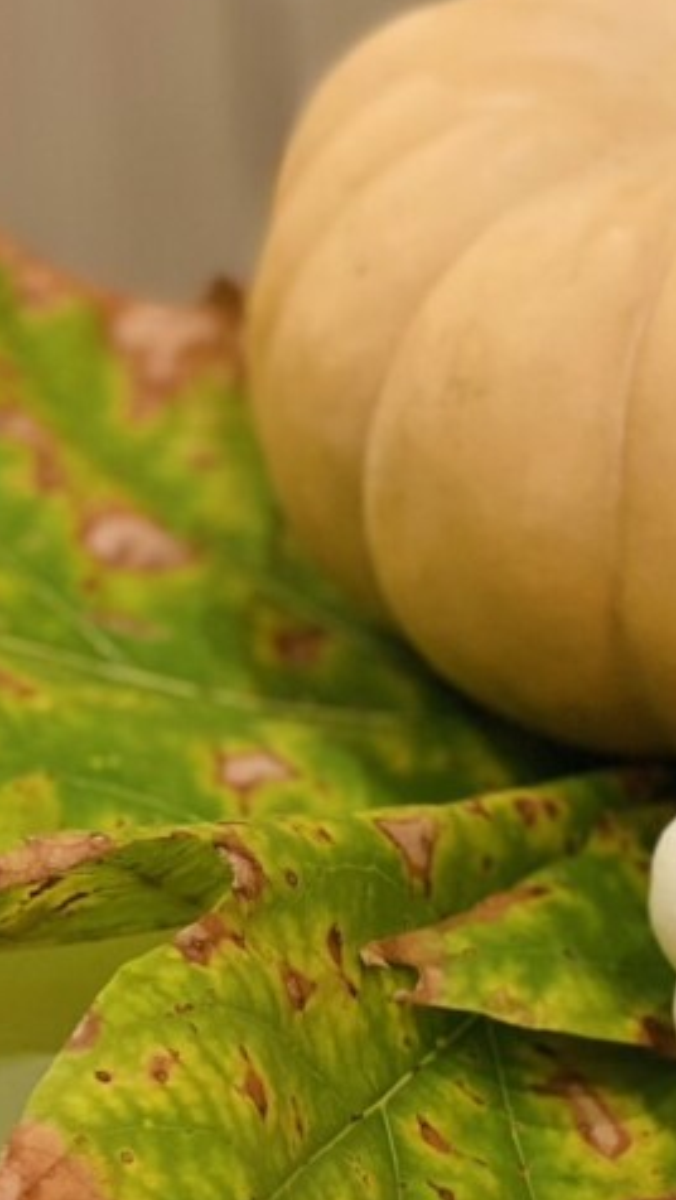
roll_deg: +1.4
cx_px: 779
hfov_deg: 8.0
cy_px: 701
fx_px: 4777
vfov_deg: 14.3
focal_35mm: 150
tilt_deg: -33.0
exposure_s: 1/40
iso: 200
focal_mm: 7.5
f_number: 2.2
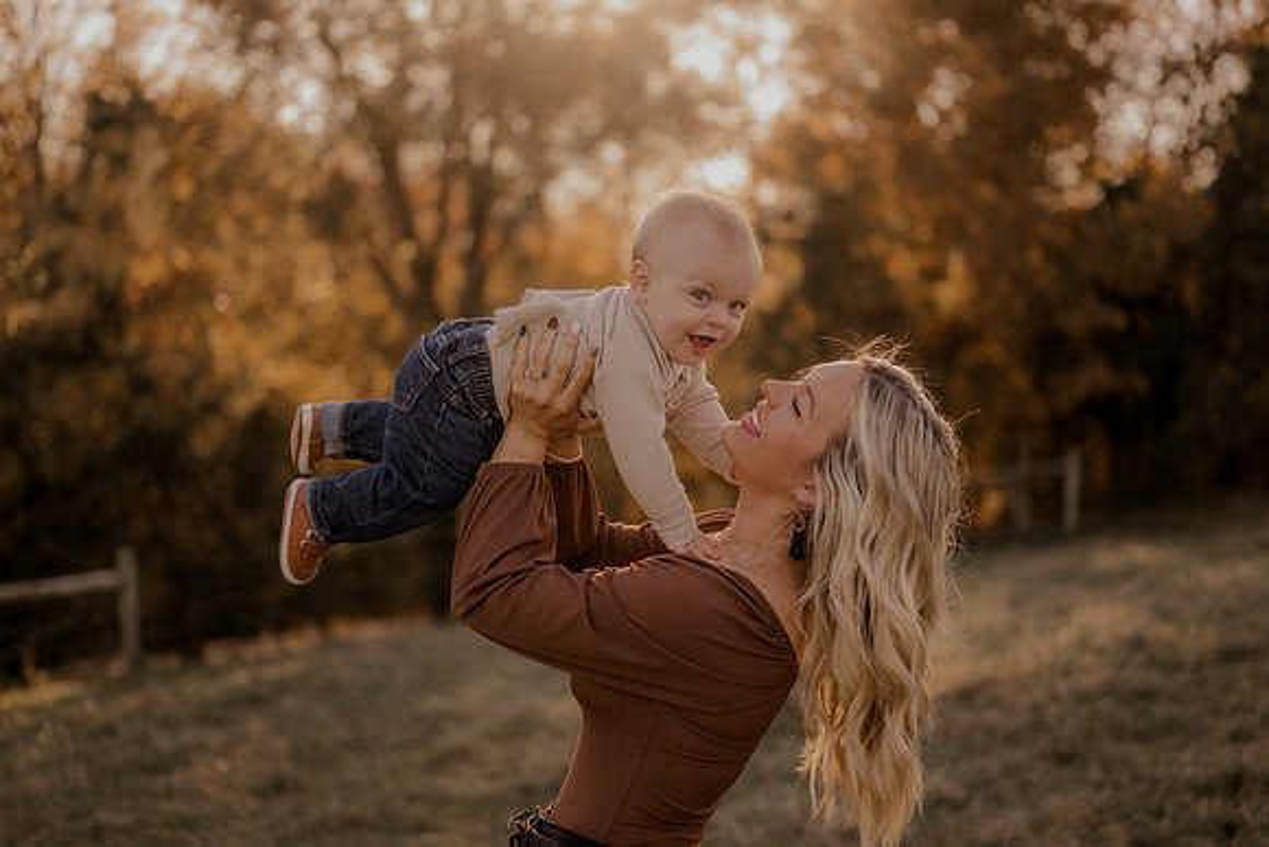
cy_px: 424
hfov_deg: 39.6
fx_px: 1763
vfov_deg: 27.0
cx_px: 634
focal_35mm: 50
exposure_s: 1/1600
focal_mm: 50
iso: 250
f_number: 1.8
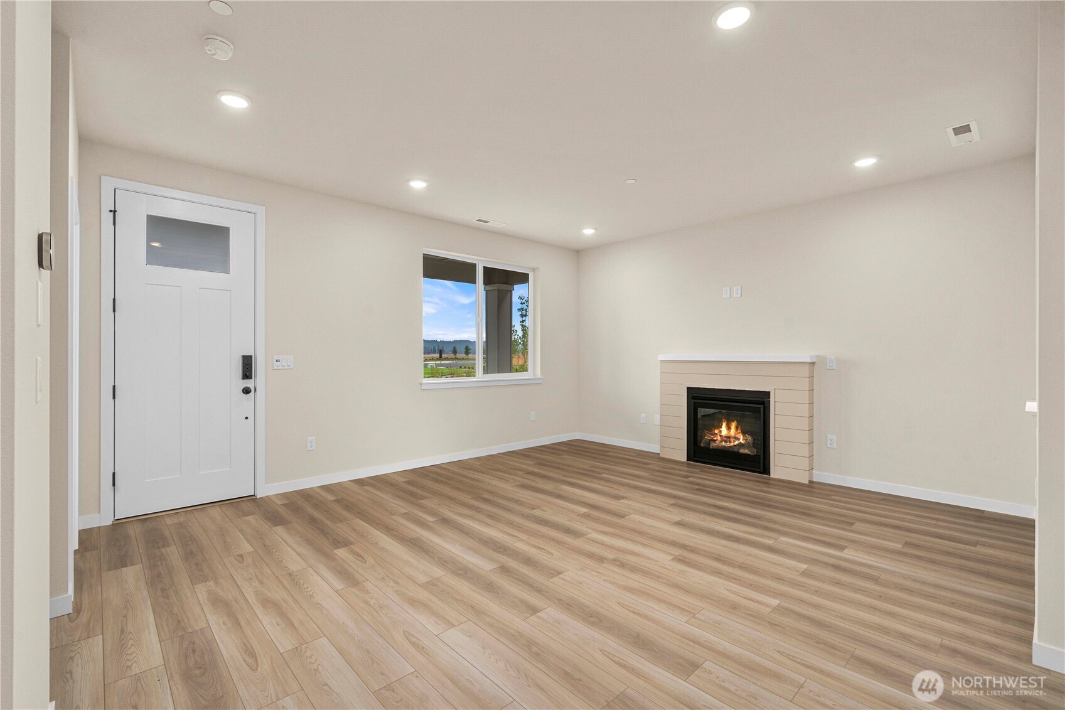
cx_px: 532
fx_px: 444
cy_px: 355
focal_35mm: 15
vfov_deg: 77.3
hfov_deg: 100.4
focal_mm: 15
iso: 400
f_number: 8
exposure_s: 1/30
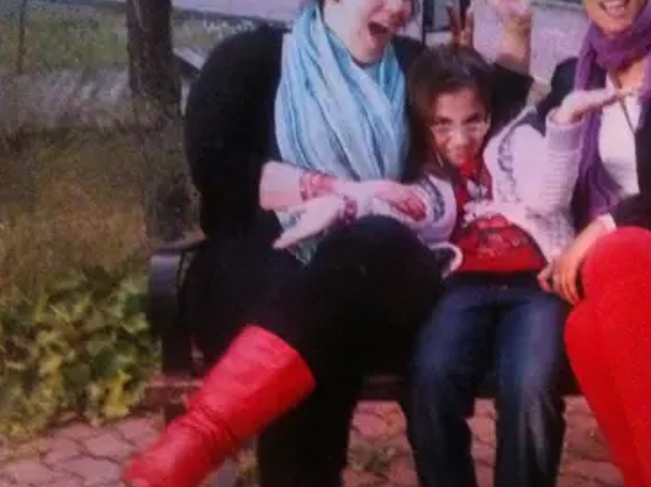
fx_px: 902
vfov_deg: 30.2
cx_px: 414
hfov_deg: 39.4
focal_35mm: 48
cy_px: 247
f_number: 2.8
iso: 1000
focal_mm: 3.85
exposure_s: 1/10
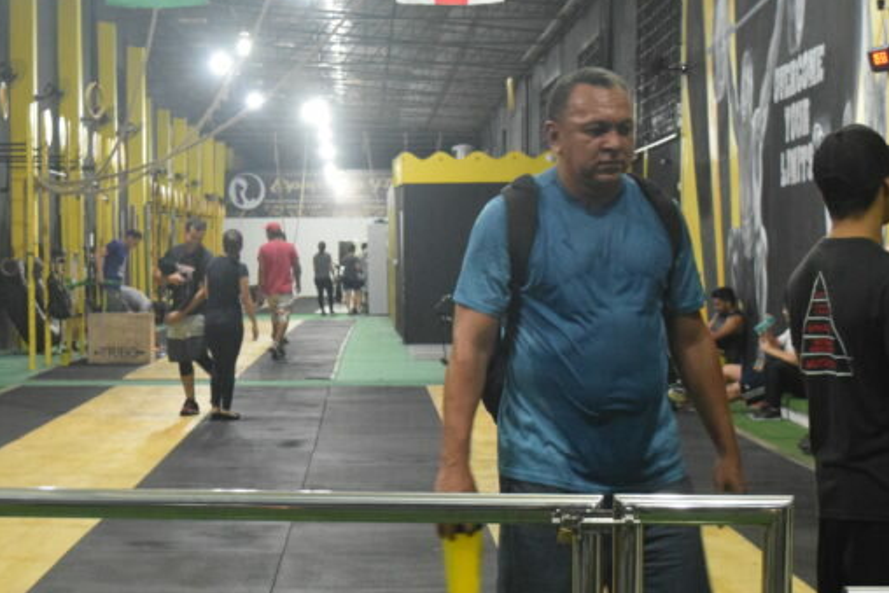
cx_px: 304
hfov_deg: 23.8
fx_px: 2099
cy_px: 369
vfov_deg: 16.1
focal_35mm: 85
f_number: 5.6
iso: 3200
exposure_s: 1/30
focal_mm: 30
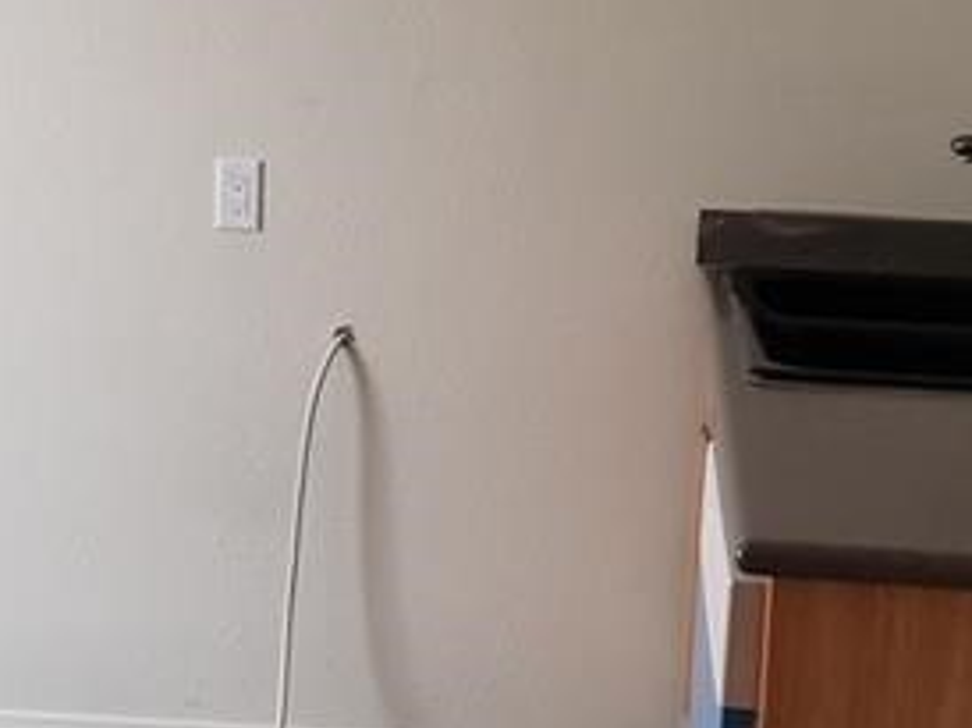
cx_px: 383
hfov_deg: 25.6
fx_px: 2132
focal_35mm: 76
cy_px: 380
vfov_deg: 19.4
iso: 250
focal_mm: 4.3
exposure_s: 1/20
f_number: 1.5
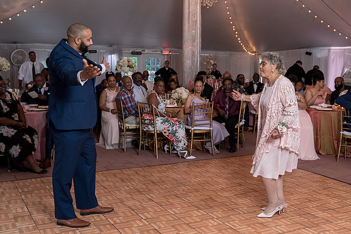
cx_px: 214
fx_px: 437
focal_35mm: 45
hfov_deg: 43.5
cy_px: 98
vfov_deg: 29.9
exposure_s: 1/200
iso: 2000
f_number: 4
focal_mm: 32
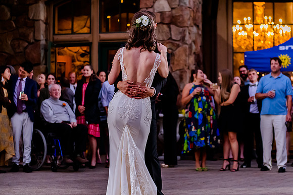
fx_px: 679
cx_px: 173
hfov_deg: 24.3
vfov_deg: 16.4
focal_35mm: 83
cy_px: 99
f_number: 2.8
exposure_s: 1/200
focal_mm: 70
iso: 3200
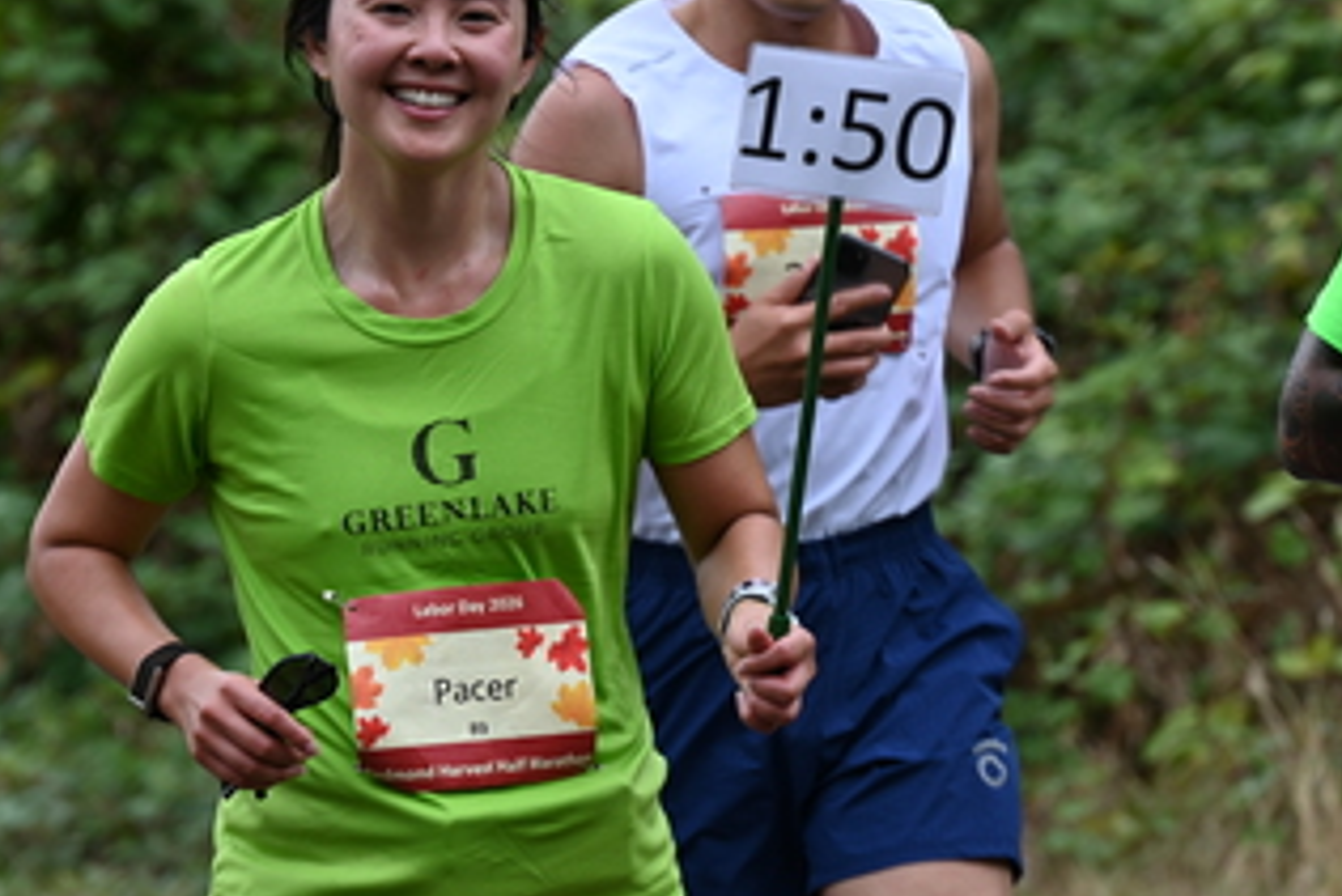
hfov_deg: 5.9
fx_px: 12978
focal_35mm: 348
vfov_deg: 4.0
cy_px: 376
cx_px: 582
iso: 400
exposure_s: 1/320
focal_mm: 200
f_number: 6.3
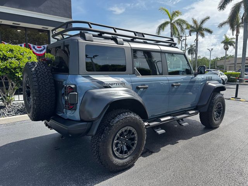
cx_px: 124
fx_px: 172
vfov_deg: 56.8
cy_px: 93
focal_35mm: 24
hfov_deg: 71.6
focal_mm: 6.76
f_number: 1.78
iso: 80
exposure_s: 1/1215
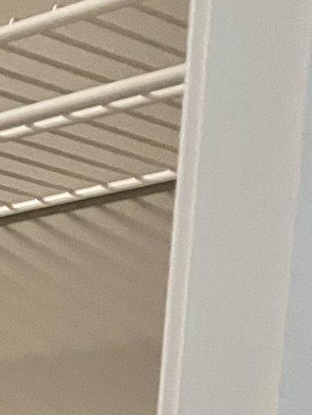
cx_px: -477
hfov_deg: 9.5
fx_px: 1634
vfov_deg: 12.3
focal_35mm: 136
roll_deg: -0.7
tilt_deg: -7.9
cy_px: 897
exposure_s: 1/40
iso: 500
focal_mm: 4.2
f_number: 1.6
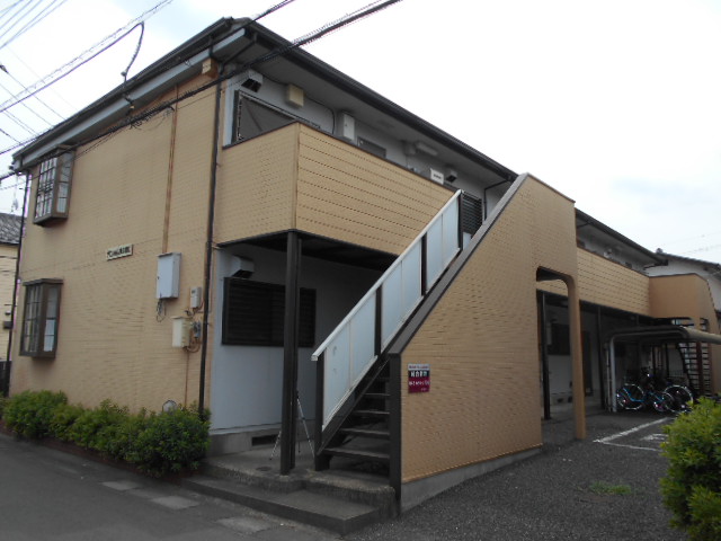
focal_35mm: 26
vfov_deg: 53.1
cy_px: 270
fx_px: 542
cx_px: 360
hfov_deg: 67.3
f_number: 3.2
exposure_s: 1/800
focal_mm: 4.6
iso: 80
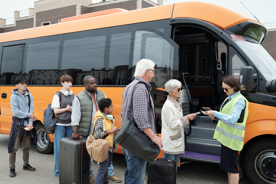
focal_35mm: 35
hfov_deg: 54.4
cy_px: 92
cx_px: 138
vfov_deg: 37.9
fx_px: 268
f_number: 4
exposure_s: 1/500
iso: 160
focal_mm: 23
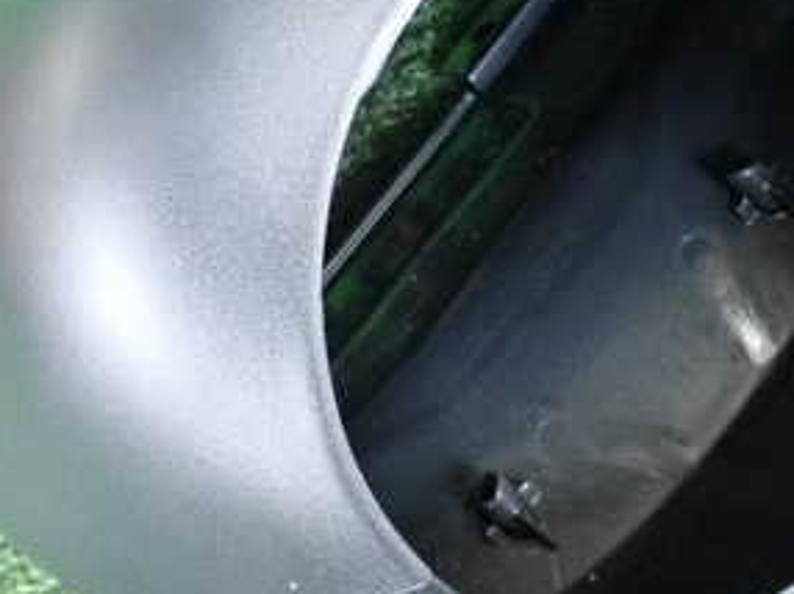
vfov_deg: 14.0
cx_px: 272
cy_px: 139
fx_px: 2406
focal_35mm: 105
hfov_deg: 18.7
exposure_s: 1/125
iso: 2000
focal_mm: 9.01
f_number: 3.2
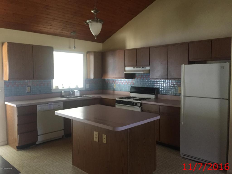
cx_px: 116
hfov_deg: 61.7
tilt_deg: -5.8
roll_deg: -1.1
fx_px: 194
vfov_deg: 48.2
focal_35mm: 29
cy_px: 87
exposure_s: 1/20
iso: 250
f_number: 2.2
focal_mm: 4.15
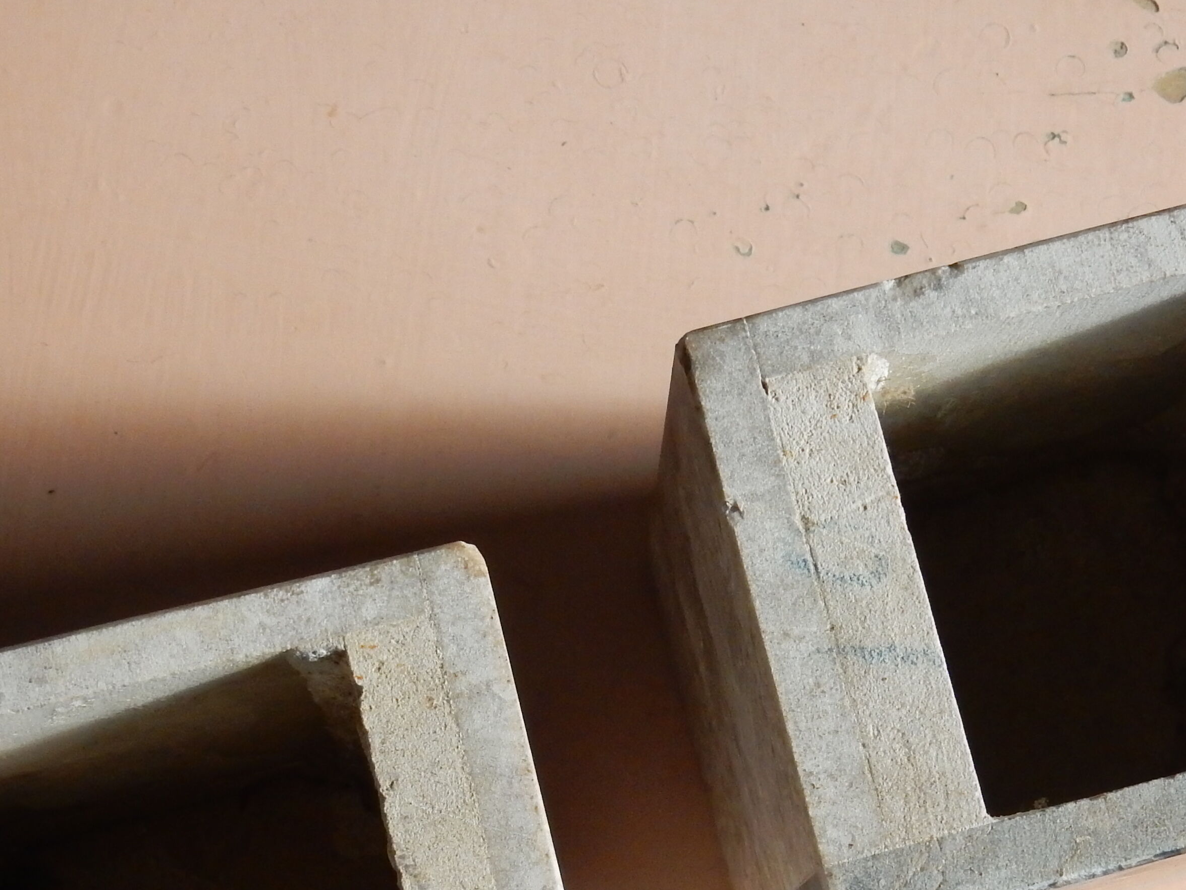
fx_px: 3427
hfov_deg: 19.6
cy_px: 762
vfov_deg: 14.7
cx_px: 621
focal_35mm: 100
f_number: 4.5
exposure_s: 1/250
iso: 320
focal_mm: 9
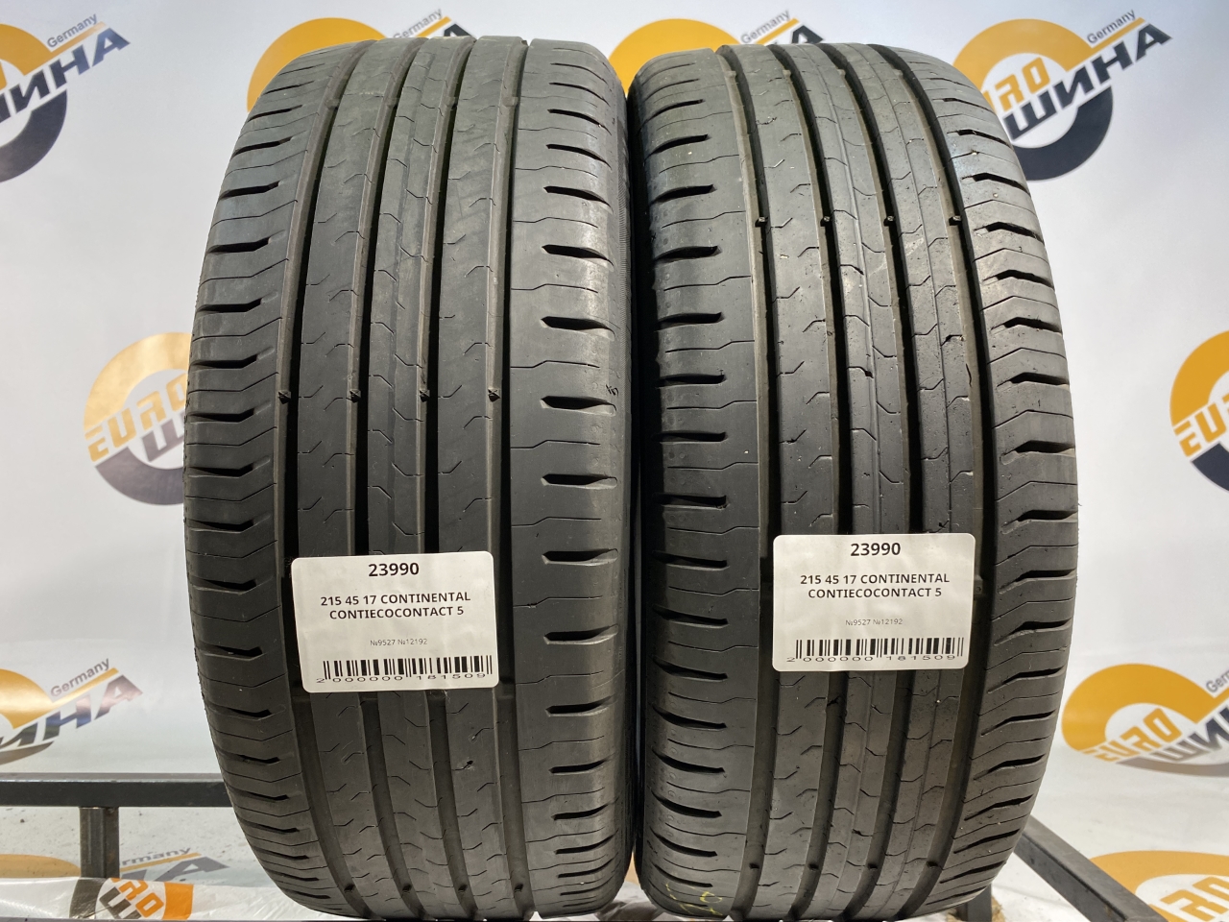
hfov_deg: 67.3
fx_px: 923
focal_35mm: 26
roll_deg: +0.9
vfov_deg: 53.1
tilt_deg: +2.9
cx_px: 614
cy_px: 461
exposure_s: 1/100
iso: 125
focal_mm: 4.25
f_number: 1.8
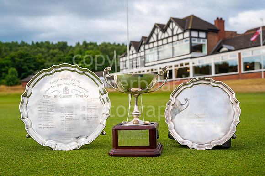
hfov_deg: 47.4
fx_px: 302
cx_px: 132
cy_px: 88
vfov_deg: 32.6
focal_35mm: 41
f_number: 8
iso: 250
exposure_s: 1/250
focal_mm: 41
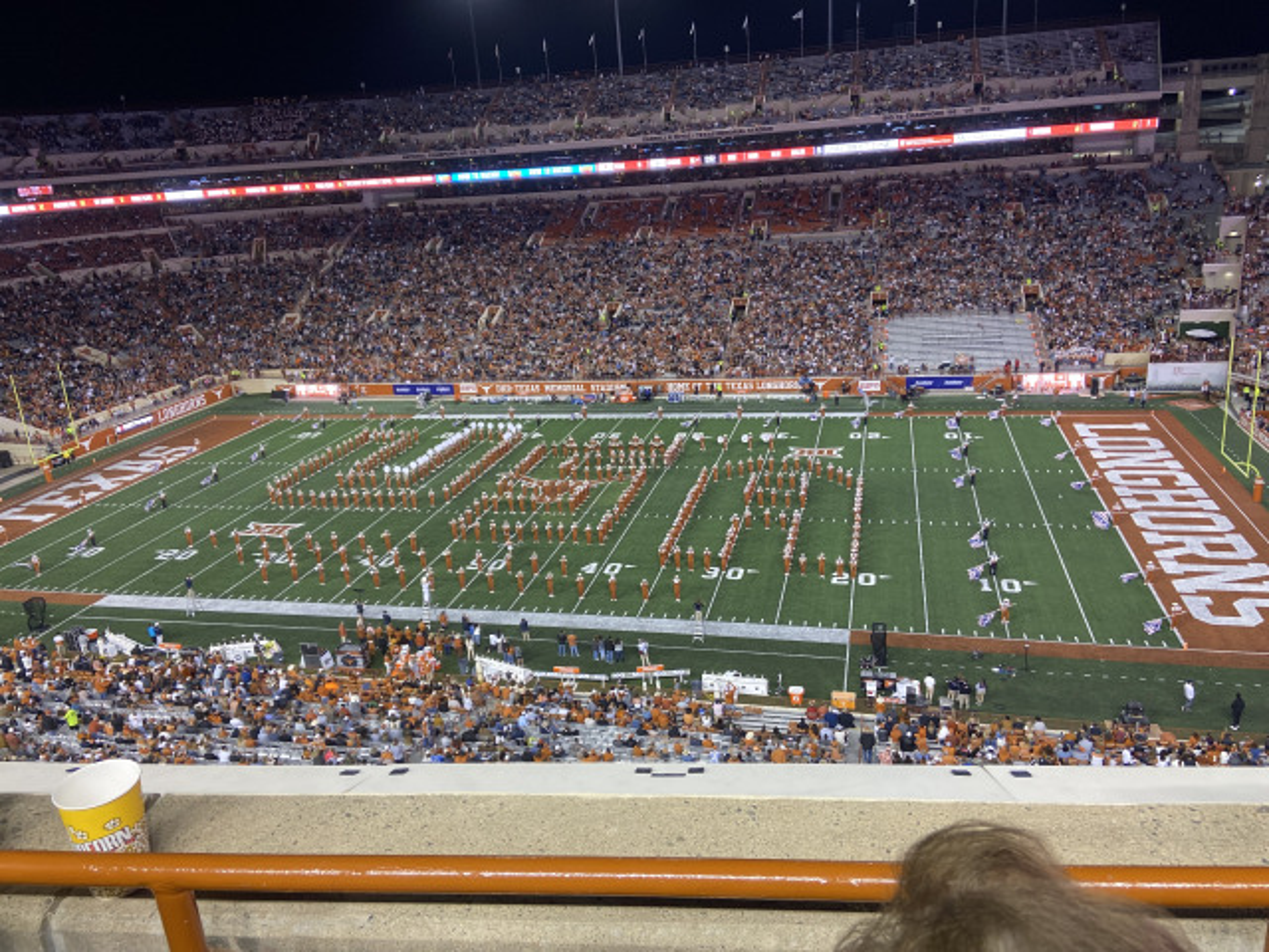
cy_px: 476
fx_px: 953
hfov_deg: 67.3
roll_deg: +3.1
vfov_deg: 53.1
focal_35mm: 26
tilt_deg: -17.4
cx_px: 634
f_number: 1.8
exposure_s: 1/120
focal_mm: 4.25
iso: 125
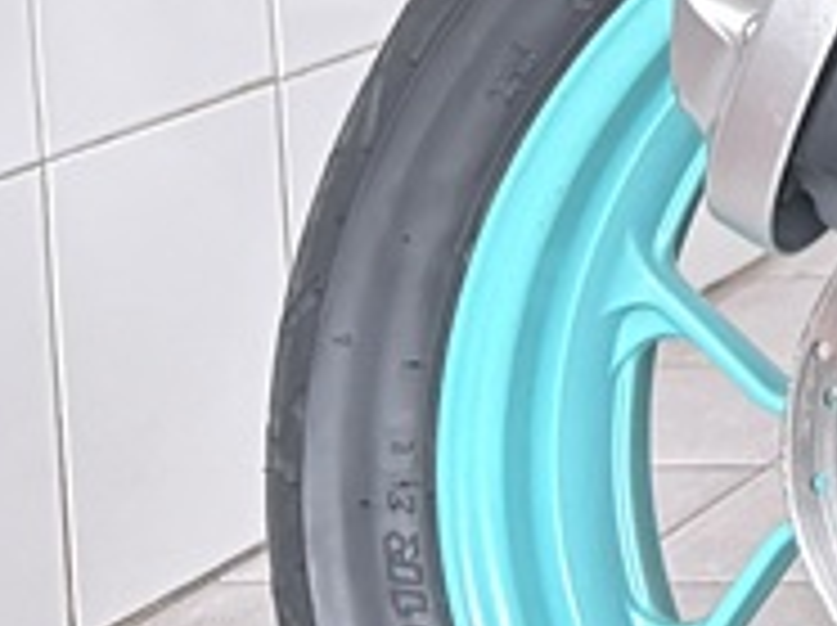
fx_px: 4323
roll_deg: +0.3
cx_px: 2830
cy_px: -392
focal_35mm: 179
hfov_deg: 8.5
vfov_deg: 8.1
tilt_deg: -5.6
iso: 125
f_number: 1.6
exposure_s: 1/66
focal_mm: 5.96
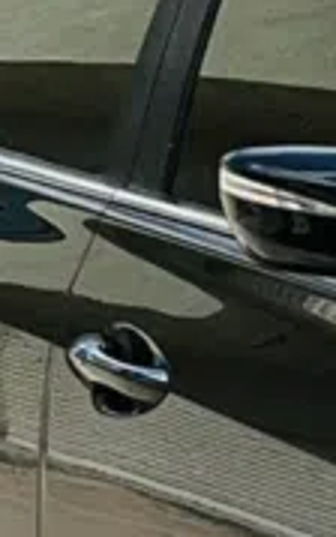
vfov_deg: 3.4
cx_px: 924
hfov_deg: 2.1
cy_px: 892
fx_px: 9106
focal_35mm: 622
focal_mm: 9
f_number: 2.8
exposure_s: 1/943
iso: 32
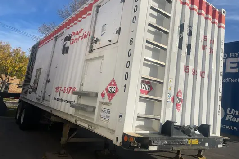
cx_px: 122
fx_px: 186
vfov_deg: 46.3
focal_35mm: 28
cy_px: 70
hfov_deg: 65.5
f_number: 1.6
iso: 32
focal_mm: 4.2
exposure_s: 1/5814
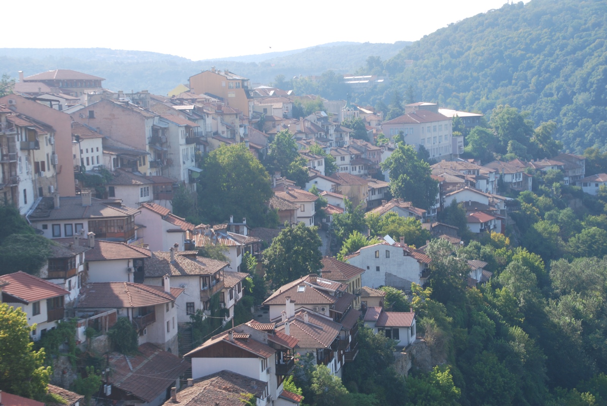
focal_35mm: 75
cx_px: 304
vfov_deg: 18.2
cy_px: 203
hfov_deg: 27.0
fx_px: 1266
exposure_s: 1/160
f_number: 6.3
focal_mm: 50
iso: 100
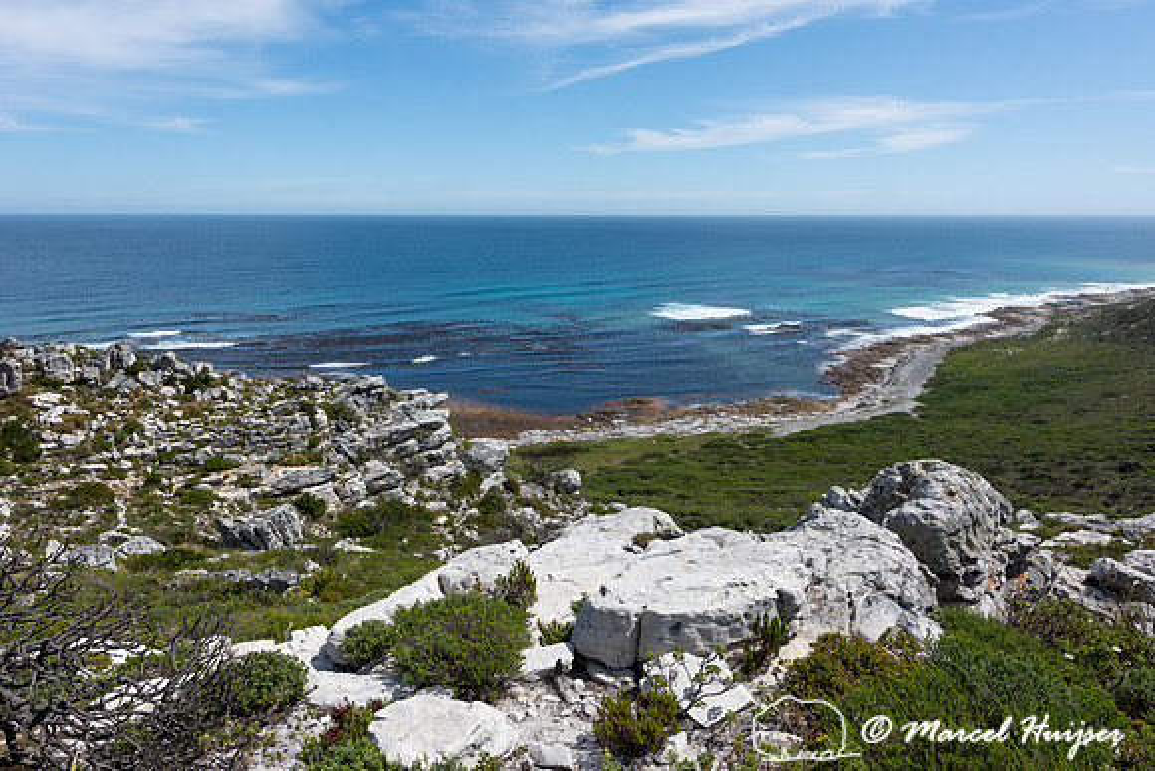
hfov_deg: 73.0
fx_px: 781
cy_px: 386
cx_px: 578
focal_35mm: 24
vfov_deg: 52.5
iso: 125
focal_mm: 24
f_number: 13
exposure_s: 1/200
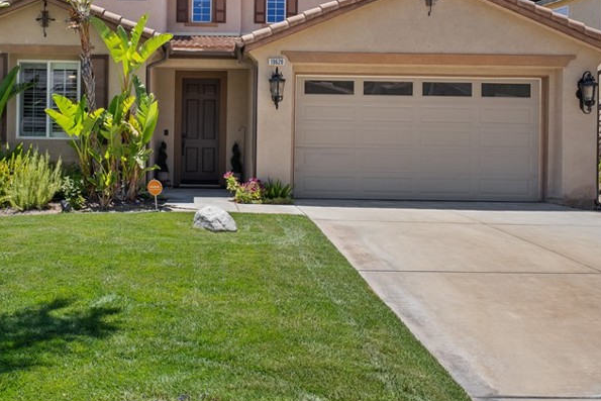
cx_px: 202
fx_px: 518
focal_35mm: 31
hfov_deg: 58.9
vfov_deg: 42.0
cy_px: 145
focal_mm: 18
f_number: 9
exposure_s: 1/80
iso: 100
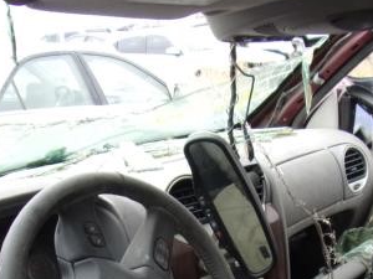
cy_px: 319
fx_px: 690
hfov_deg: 30.1
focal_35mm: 64
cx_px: 244
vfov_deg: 21.6
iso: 80
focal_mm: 4.3
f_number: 3.3
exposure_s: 1/120
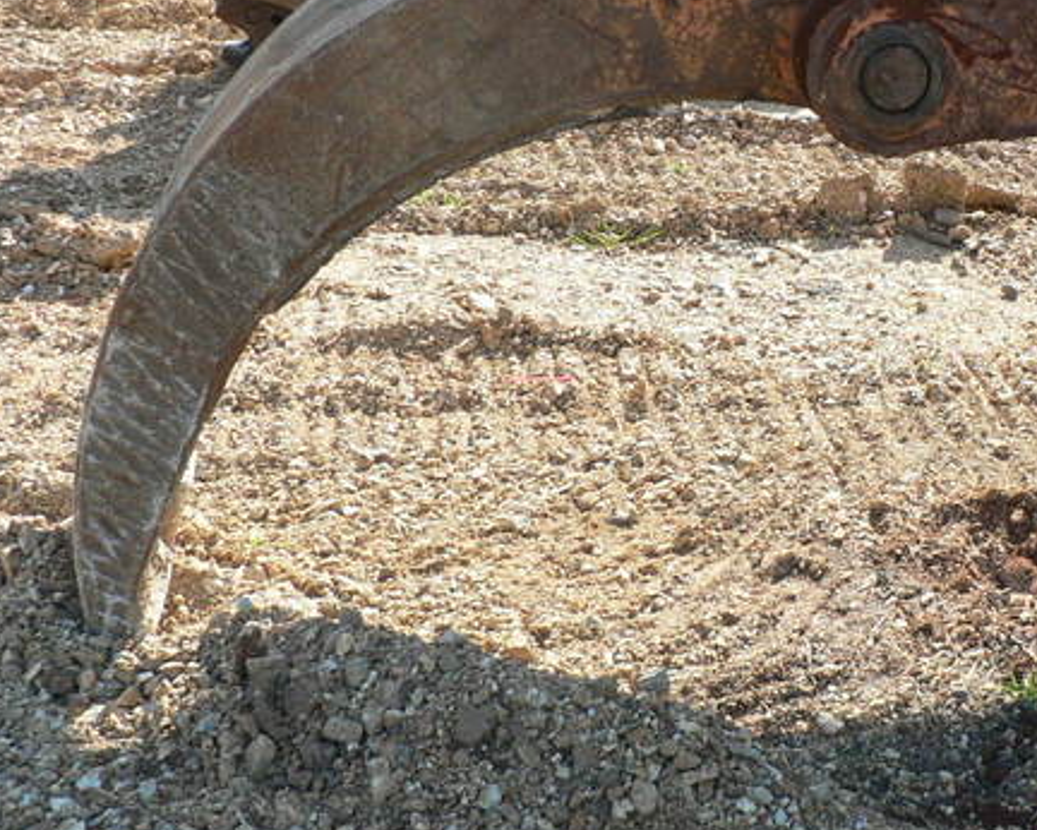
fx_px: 1996
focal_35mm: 65
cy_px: 259
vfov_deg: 23.4
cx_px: 867
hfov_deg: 28.4
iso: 80
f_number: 4
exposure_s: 1/125
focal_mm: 6
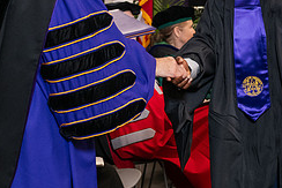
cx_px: 154
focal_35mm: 138
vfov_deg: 9.9
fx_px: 1082
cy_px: 1
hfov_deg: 14.9
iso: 2000
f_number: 5
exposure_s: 1/125
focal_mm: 58
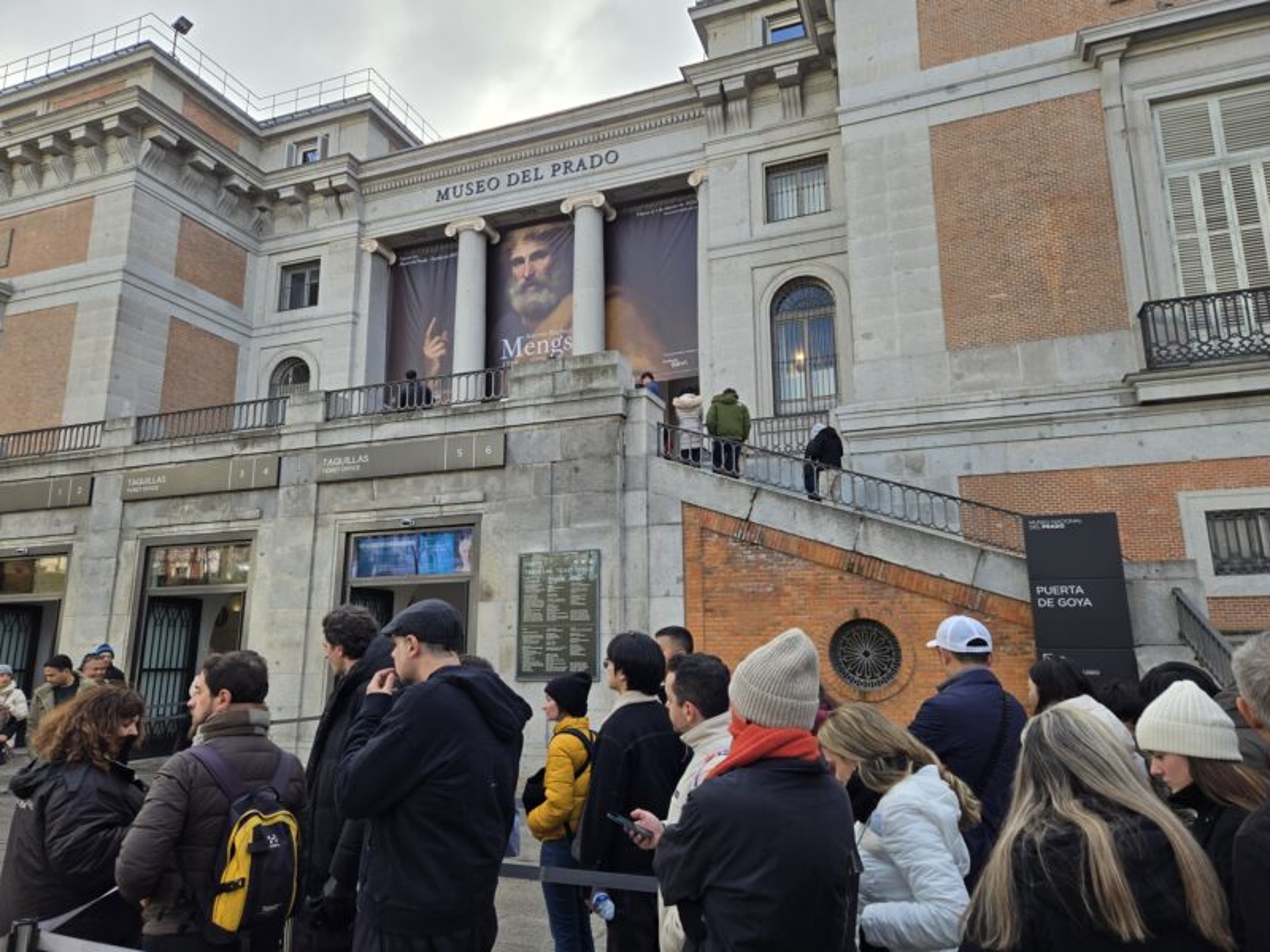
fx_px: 844
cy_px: 476
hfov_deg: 73.9
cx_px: 635
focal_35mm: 23
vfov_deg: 58.9
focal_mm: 5.4
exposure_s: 1/657
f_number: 1.8
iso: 25
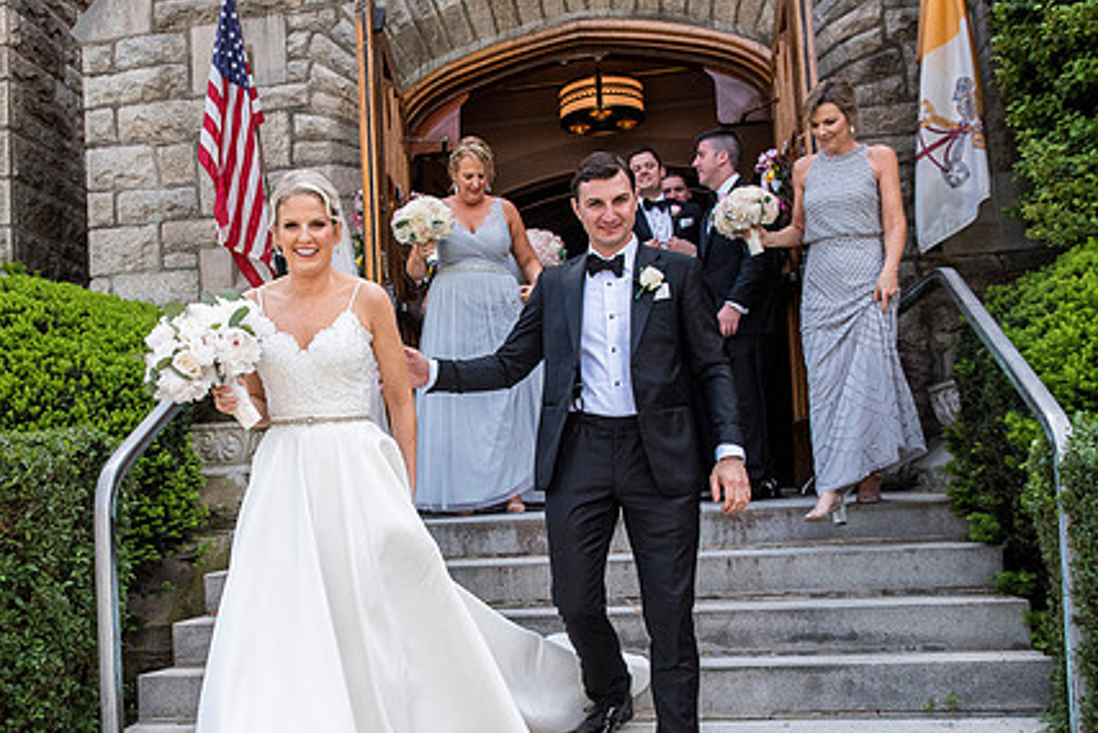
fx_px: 1159
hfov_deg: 50.3
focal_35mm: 38
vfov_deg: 35.0
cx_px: 427
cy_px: 441
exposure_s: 1/4000
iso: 1600
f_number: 5
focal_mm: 28
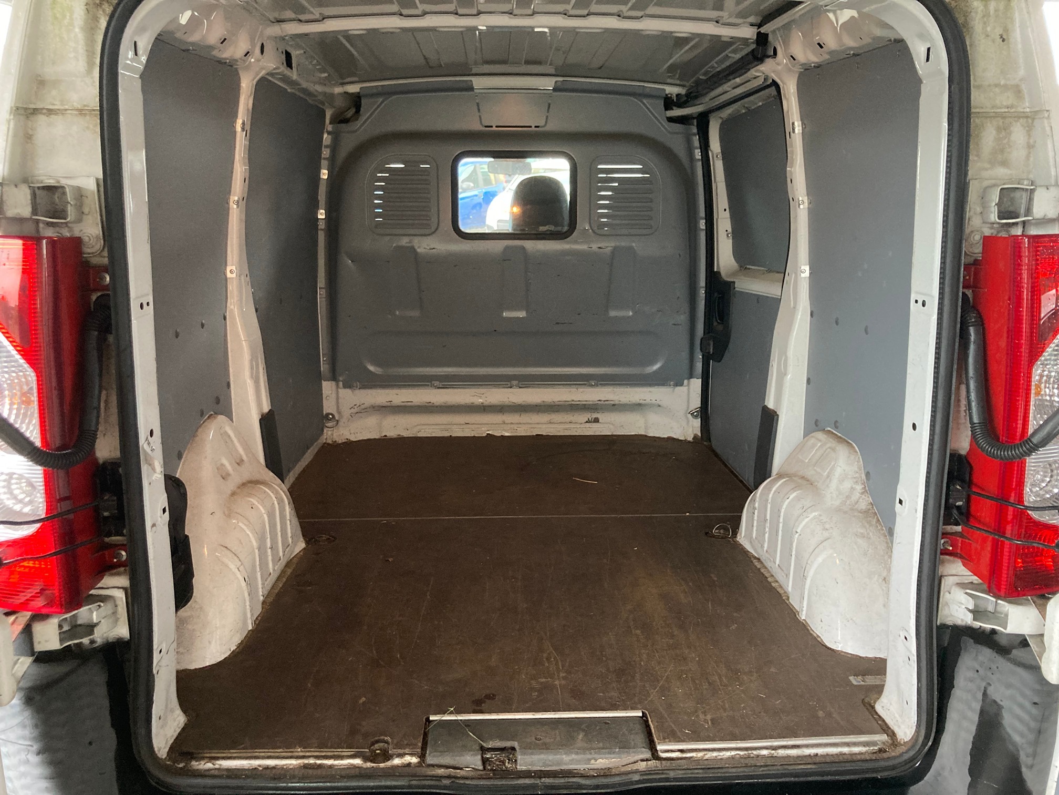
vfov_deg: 49.7
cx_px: 530
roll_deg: +0.1
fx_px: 857
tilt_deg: -15.4
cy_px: 398
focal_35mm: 28
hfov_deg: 63.4
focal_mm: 3.99
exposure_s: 1/25
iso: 320
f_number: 1.8
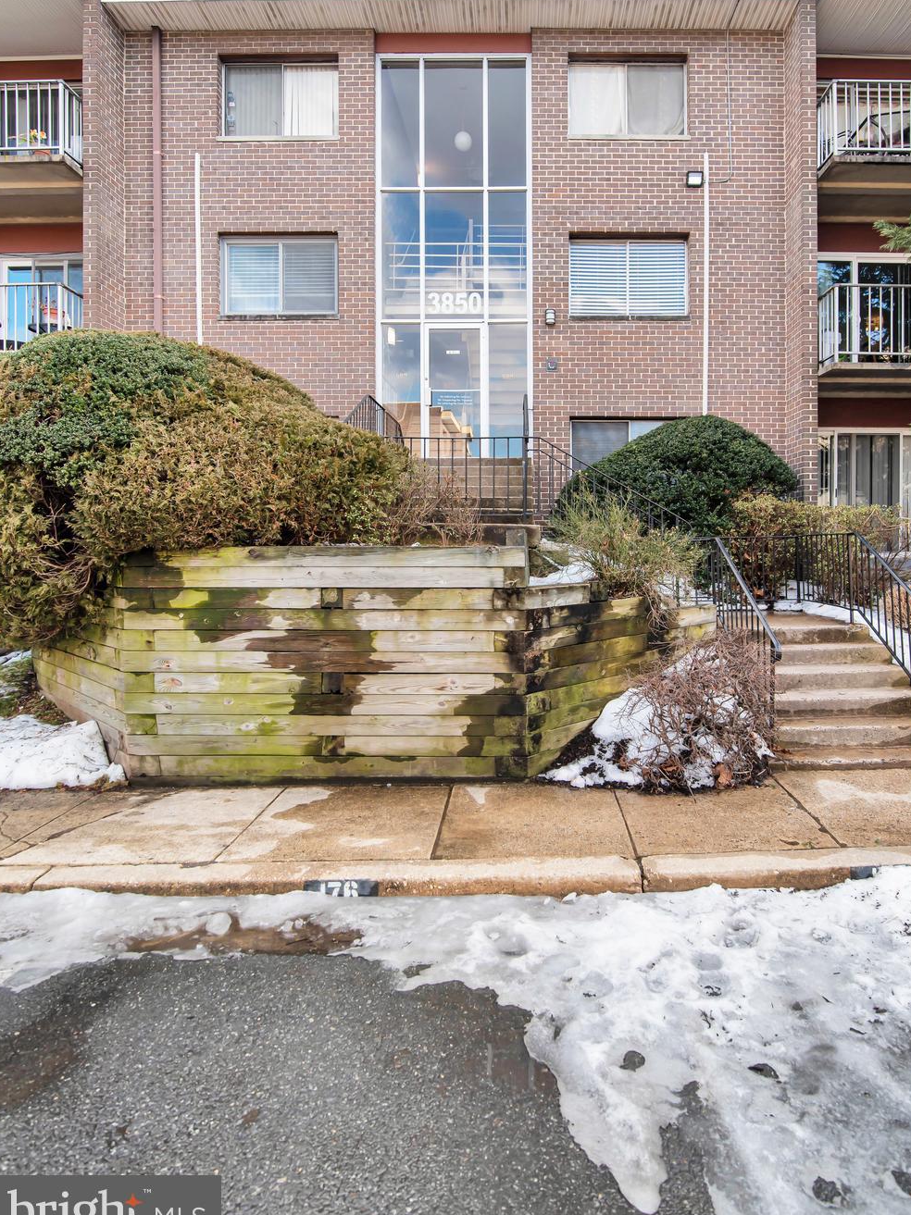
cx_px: 465
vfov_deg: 87.4
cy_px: 541
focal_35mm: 18
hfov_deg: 71.6
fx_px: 632
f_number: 7.1
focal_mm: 16
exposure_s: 1/200
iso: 400
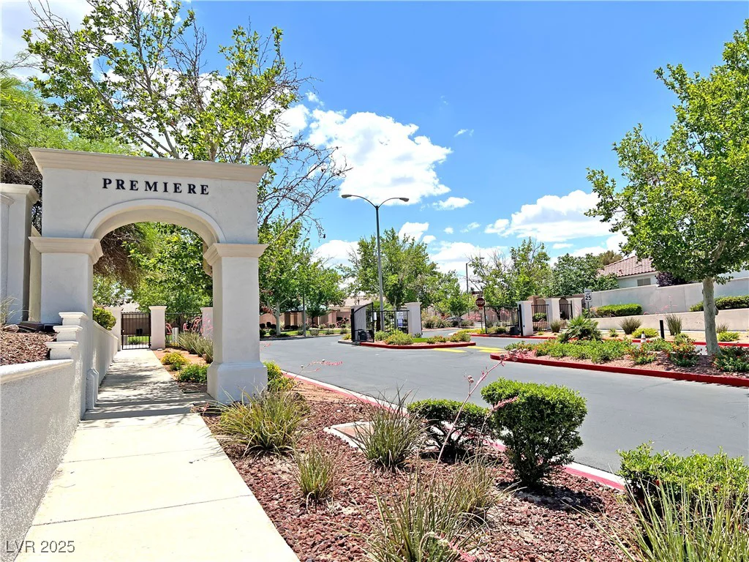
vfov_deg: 53.1
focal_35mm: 26
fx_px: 563
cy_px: 281
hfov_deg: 67.3
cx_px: 374
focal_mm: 5.7
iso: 50
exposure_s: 1/6211
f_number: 1.5
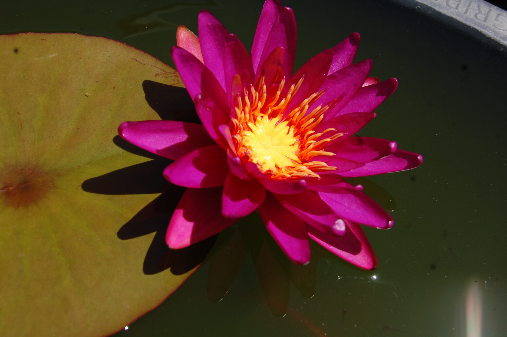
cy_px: 168
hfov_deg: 35.1
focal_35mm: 57
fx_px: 802
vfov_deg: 23.7
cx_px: 254
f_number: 10
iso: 200
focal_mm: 38
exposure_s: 1/400
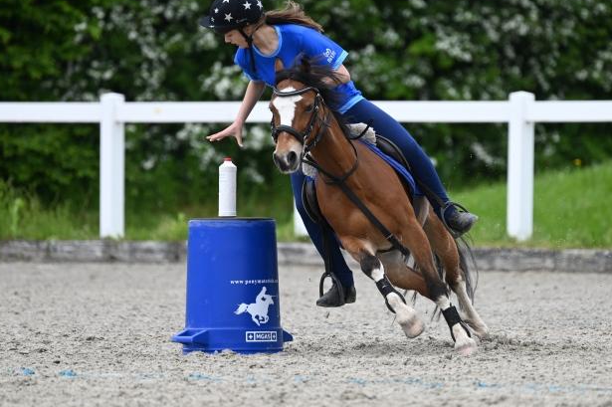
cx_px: 358
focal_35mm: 468
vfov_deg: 2.9
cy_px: 170
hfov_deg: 4.4
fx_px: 7949
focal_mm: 360
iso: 640
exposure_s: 1/1250
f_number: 5.6
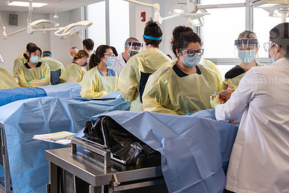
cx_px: 195
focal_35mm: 60
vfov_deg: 22.6
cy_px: 96
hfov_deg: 33.1
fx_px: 482
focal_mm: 40
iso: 500
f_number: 4
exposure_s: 1/200
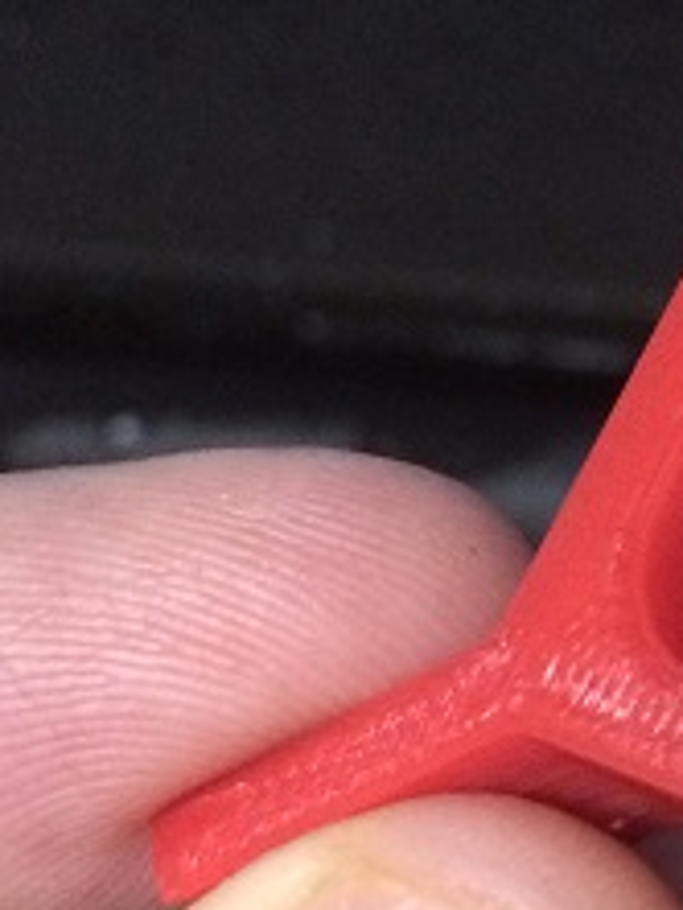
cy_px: 601
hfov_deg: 12.8
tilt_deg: -53.9
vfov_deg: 18.3
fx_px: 2812
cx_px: 1173
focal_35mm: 107
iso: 320
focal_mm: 4.15
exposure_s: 1/15
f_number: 2.2
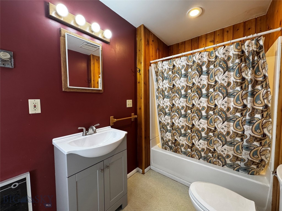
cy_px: 106
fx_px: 114
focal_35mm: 14
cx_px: 141
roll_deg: +0.0
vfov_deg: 85.7
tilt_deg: -4.2
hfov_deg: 102.1
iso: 250
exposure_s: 1/120
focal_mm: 2.22
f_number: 2.2
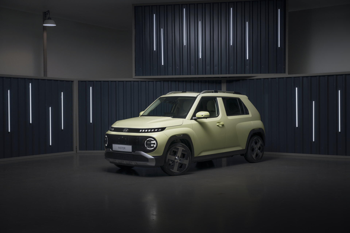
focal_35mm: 47
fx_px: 457
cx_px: 175
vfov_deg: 28.6
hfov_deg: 41.9
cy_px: 116
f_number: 4
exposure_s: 1/15
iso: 200
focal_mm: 47
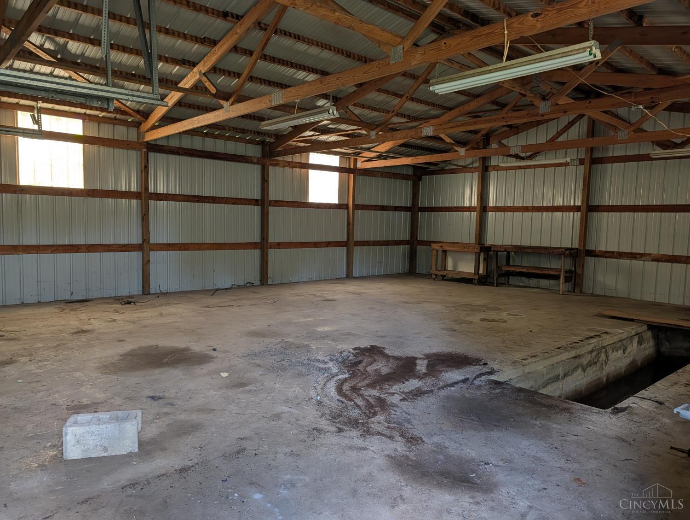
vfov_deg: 56.9
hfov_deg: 71.5
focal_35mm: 24
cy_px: 260
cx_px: 345
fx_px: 479
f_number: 1.68
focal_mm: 6.9
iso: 83
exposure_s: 1/68.1
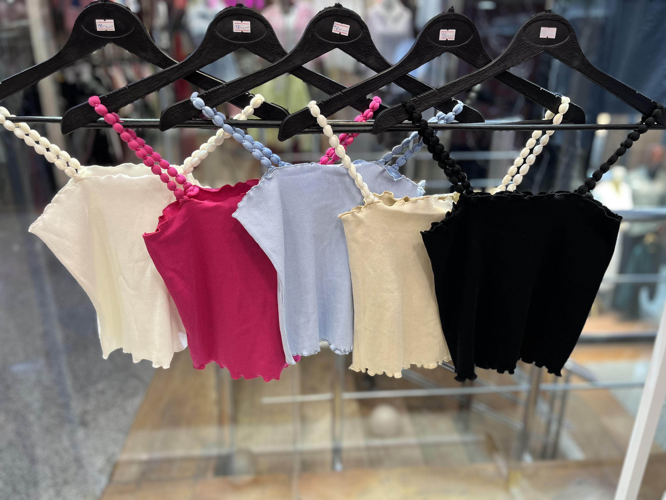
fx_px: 500
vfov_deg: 53.1
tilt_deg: -21.0
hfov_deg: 67.3
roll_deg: +0.1
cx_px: 333
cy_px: 250
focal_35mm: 26
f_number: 1.6
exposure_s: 1/100
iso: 80
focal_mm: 5.1
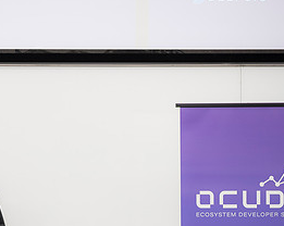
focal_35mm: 303
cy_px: 207
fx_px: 2543
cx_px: 49
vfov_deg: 5.1
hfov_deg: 6.4
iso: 800
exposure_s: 1/125
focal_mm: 145
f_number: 2.8
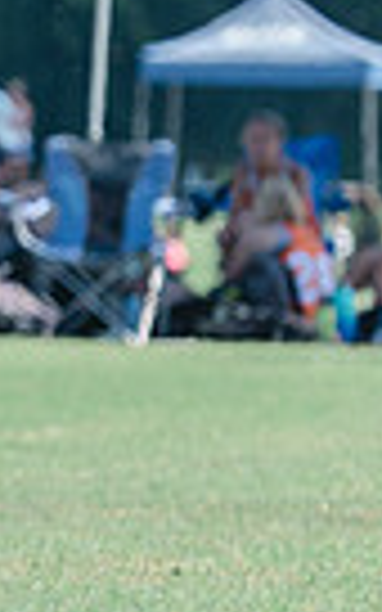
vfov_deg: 1.7
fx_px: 20488
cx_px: -680
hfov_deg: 1.1
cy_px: 219
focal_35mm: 1230
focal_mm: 185
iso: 400
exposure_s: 1/1250
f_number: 4.5
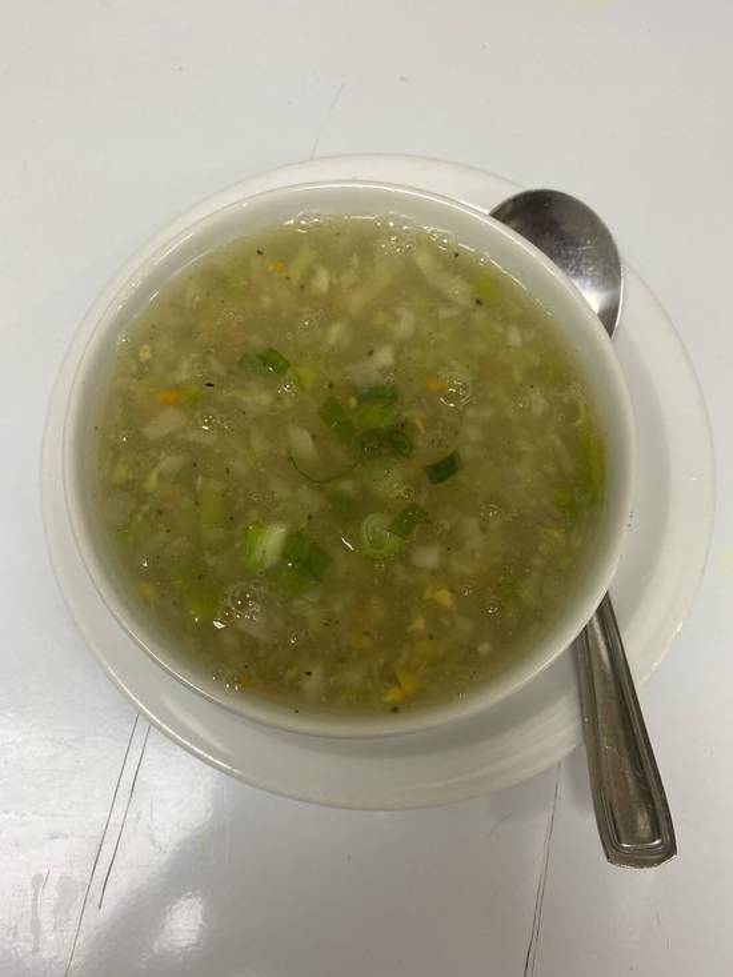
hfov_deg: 53.1
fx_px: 734
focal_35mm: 26
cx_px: 366
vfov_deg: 67.3
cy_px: 488
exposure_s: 1/60
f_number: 1.8
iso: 64
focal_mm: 4.25
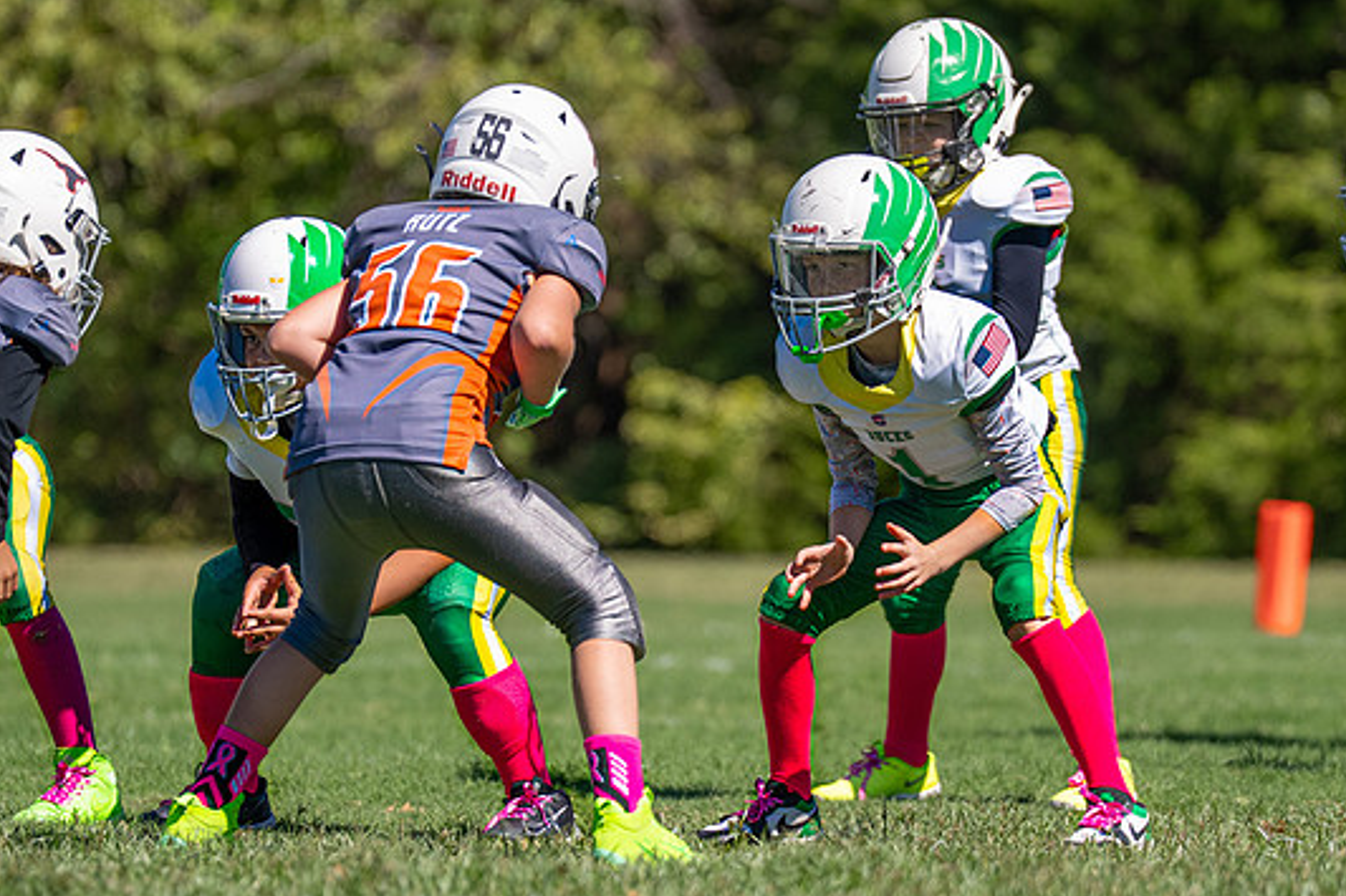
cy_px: 444
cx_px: 797
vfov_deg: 2.9
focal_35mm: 479
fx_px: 17903
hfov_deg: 4.3
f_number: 2.8
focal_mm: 200
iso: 160
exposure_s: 1/3200
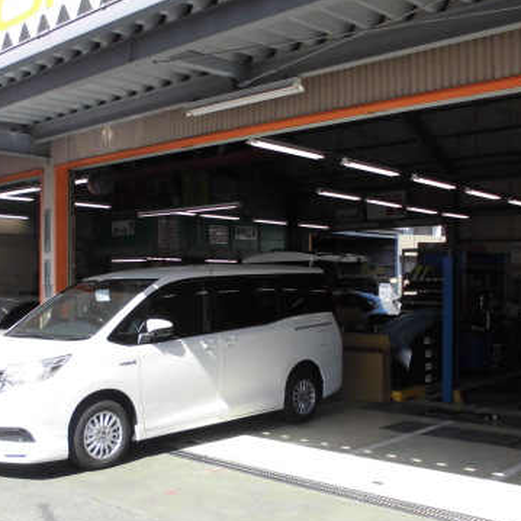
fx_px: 698
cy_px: 286
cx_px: 205
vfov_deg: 40.9
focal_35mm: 41
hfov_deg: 40.7
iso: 100
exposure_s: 1/320
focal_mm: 4.6
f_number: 3.5
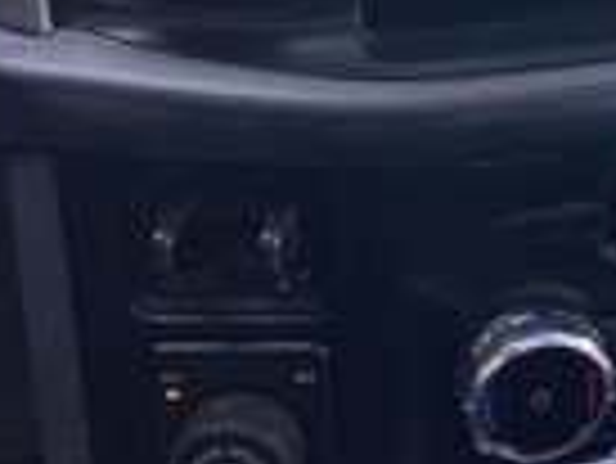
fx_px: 1532
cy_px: -169
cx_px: 751
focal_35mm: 86
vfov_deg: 16.1
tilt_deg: -25.9
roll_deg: -1.5
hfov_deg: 21.1
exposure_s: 1/186
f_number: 1.8
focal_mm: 3.99
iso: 20
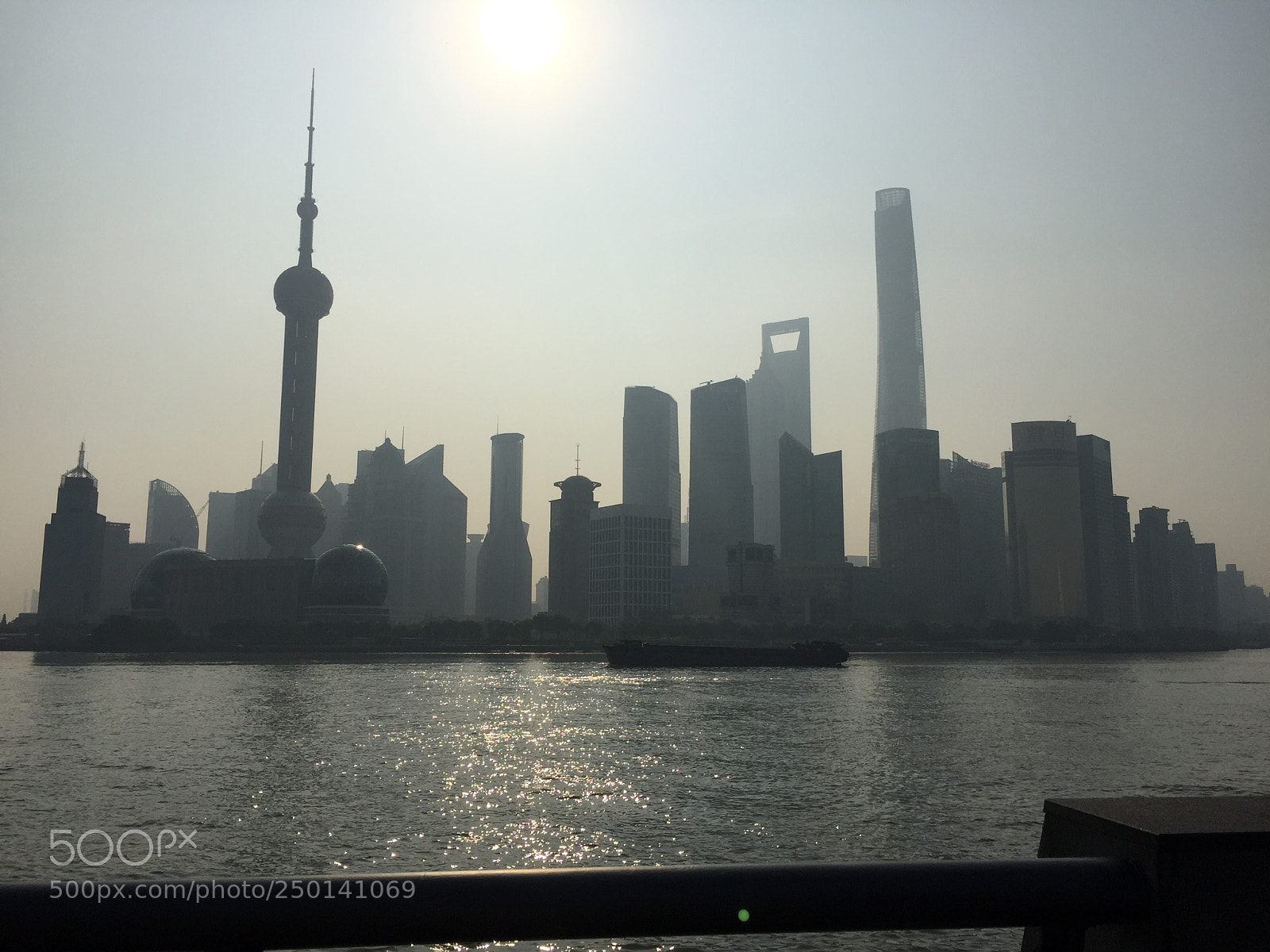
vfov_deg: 48.2
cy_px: 476
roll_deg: -1.9
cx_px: 635
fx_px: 1064
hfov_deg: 61.7
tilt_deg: +7.8
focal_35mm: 29
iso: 32
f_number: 2.2
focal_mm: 4.15
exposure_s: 1/13333
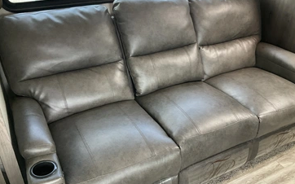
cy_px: 94
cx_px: 154
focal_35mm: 34
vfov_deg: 37.2
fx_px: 273
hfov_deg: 56.7
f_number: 1.8
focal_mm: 3
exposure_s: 1/60
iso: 160
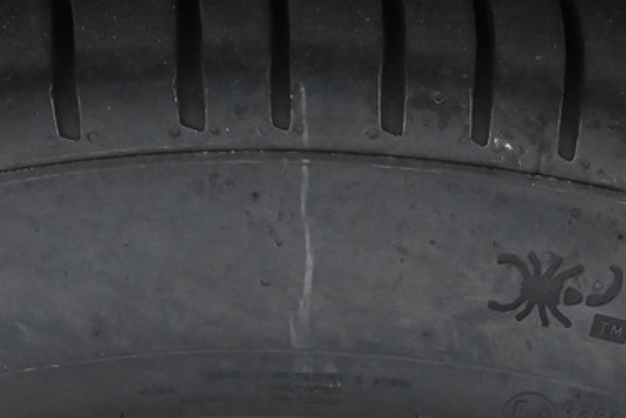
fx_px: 2507
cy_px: 789
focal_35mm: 144
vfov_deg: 9.0
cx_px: 330
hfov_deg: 14.2
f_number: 5
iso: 3200
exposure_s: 1/80
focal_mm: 33.5
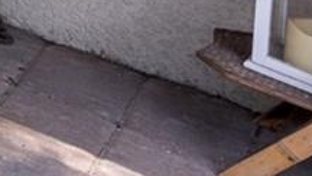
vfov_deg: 7.6
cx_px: -732
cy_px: -473
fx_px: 1027
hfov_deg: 10.0
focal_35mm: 124
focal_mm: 16
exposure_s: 1/8
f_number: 8
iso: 200
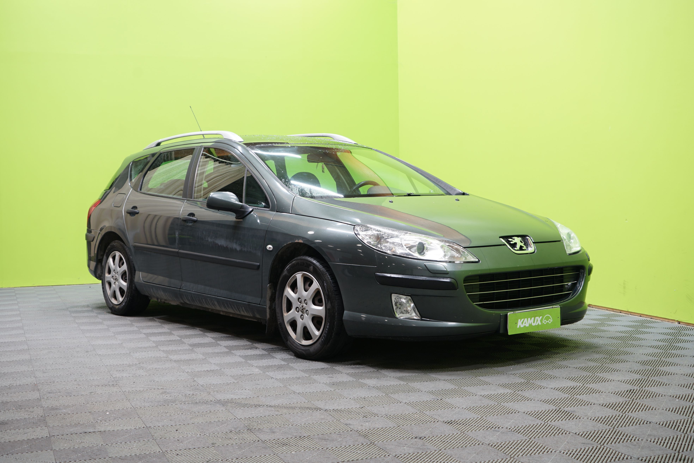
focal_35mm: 47
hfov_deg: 41.9
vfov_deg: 28.6
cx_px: 347
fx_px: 906
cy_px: 232
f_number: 5.6
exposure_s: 1/5
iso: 100
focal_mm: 47
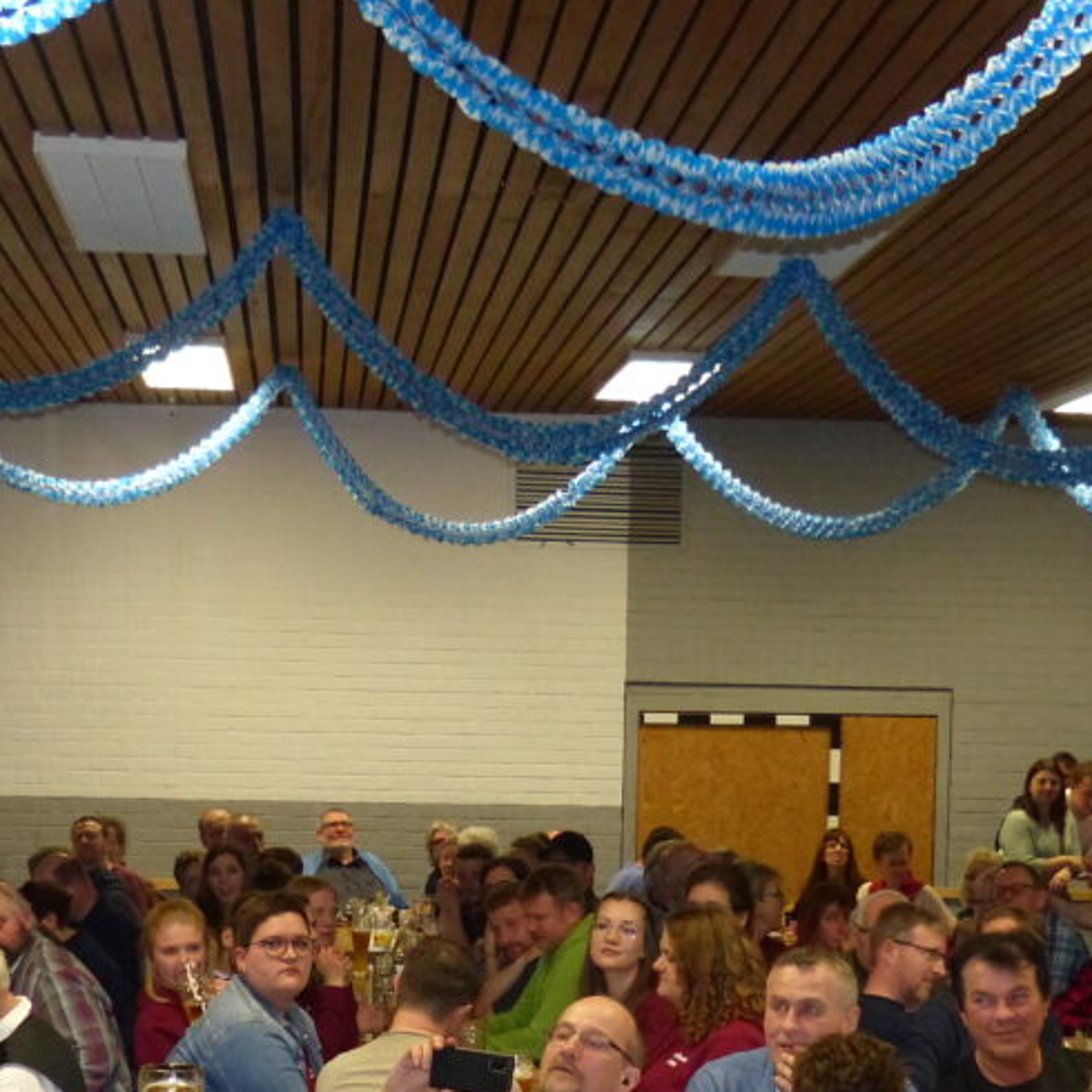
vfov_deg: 25.7
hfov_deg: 26.4
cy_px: 978
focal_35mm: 65
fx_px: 2320
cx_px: 441
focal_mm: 5.5
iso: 400
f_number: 2.8
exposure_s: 1/60
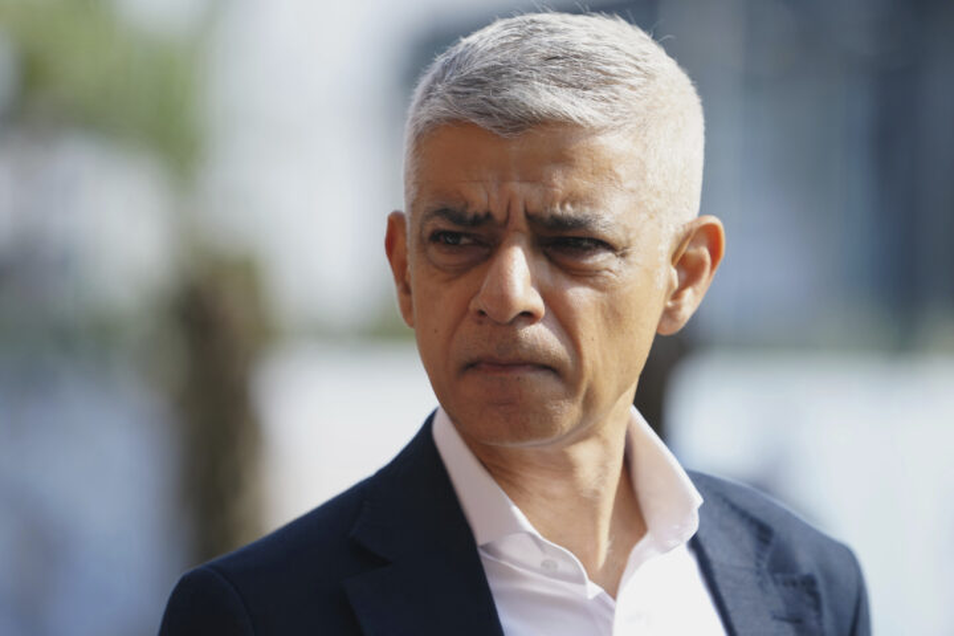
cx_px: 477
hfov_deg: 10.3
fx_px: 5300
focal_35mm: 200
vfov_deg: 6.9
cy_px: 318
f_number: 3.5
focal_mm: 200
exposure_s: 1/2500
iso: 500
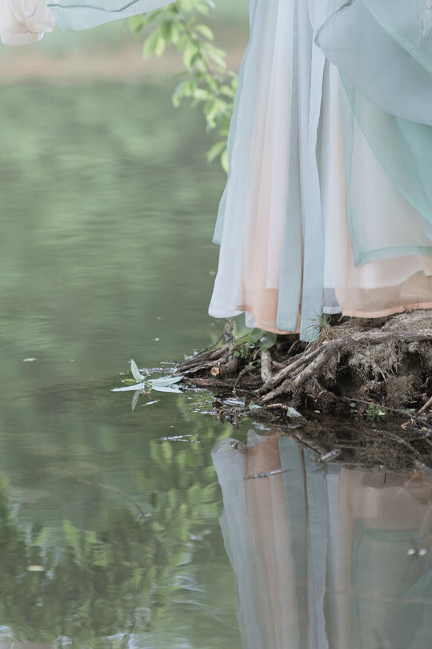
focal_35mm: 189
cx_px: 210
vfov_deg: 10.7
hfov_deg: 7.3
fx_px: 3402
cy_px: -65
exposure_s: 1/400
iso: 200
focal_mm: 85
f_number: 2
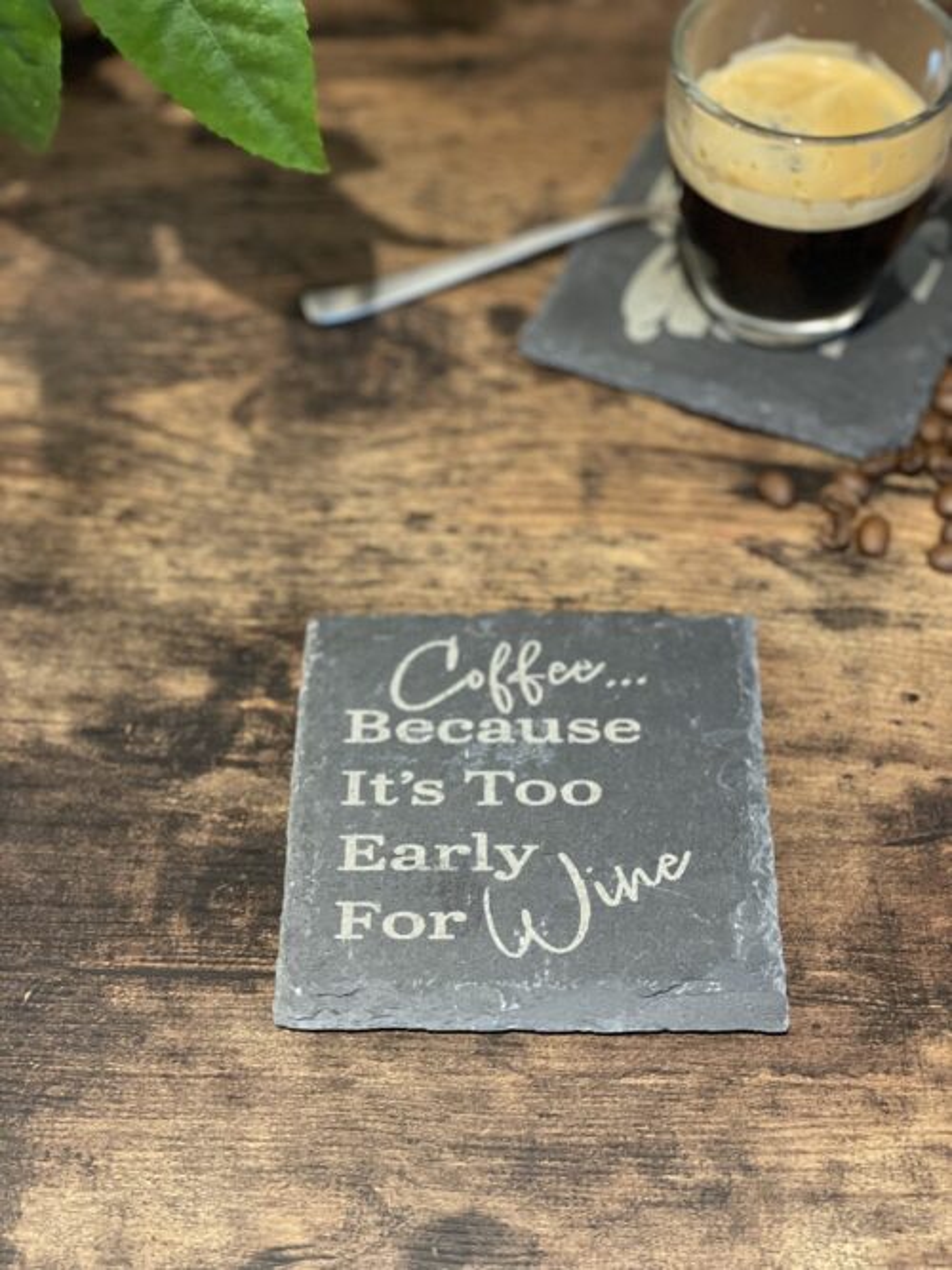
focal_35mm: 52
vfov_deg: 36.8
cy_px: 635
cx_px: 476
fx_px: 1907
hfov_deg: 28.0
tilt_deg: -53.5
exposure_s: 1/33
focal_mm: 6
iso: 320
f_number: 2
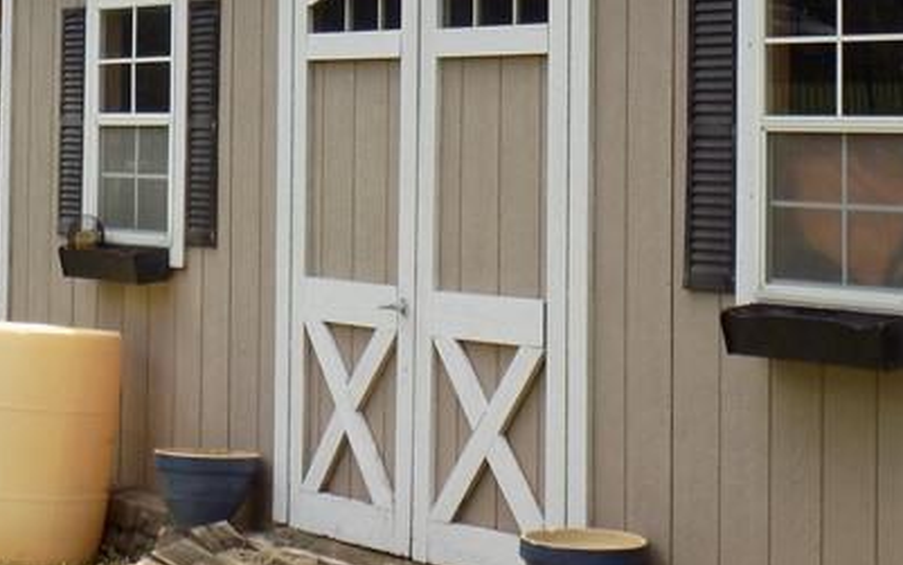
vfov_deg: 14.1
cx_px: 768
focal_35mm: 92
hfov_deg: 22.1
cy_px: 34
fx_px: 2265
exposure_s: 1/320
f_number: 3.4
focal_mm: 6.1
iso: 80
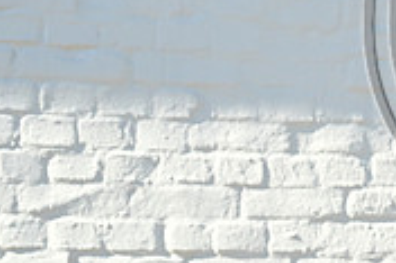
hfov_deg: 9.2
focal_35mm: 218
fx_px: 2396
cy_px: -8
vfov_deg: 6.3
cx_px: 569
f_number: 6.3
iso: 1000
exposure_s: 1/1600
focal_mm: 66
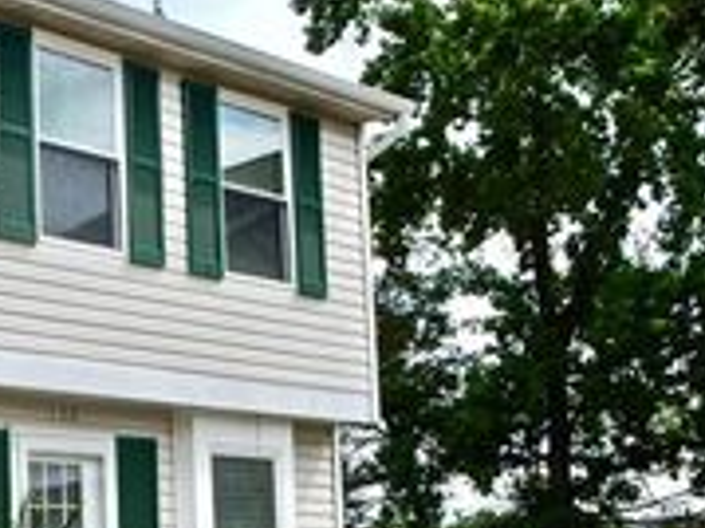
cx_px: 12
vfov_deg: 17.4
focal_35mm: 84
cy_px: 443
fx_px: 1710
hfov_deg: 22.5
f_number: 4
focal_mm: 5.4
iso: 125
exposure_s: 1/1000
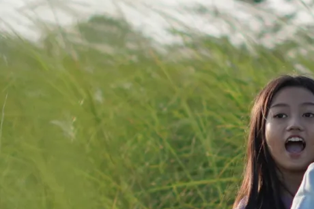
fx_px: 2914
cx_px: 218
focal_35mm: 334
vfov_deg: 4.1
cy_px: 195
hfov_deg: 6.2
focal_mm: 50
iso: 100
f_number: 2
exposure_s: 1/2000
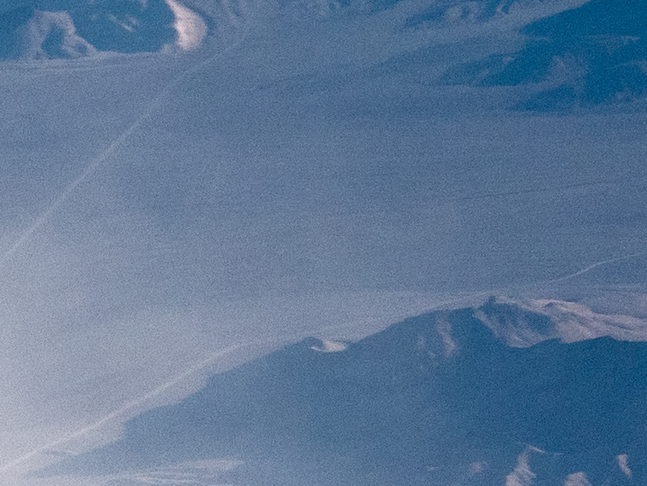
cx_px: -927
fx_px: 18363
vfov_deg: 1.5
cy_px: 1167
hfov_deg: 2.0
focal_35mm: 982
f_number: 8
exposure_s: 1/400
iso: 200
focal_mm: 85
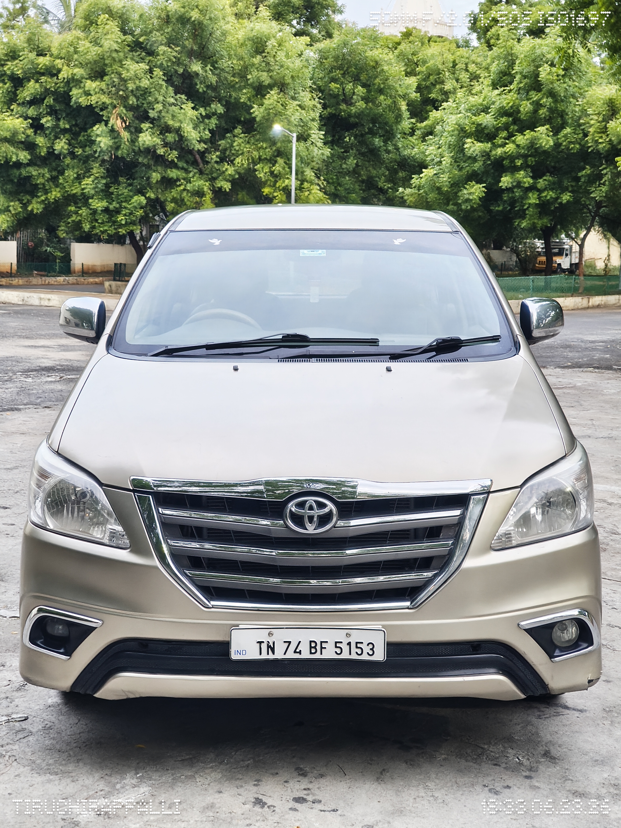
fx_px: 1196
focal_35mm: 50
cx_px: 310
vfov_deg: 38.2
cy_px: 414
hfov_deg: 29.1
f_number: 2
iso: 1698
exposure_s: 1/50
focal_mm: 7.1
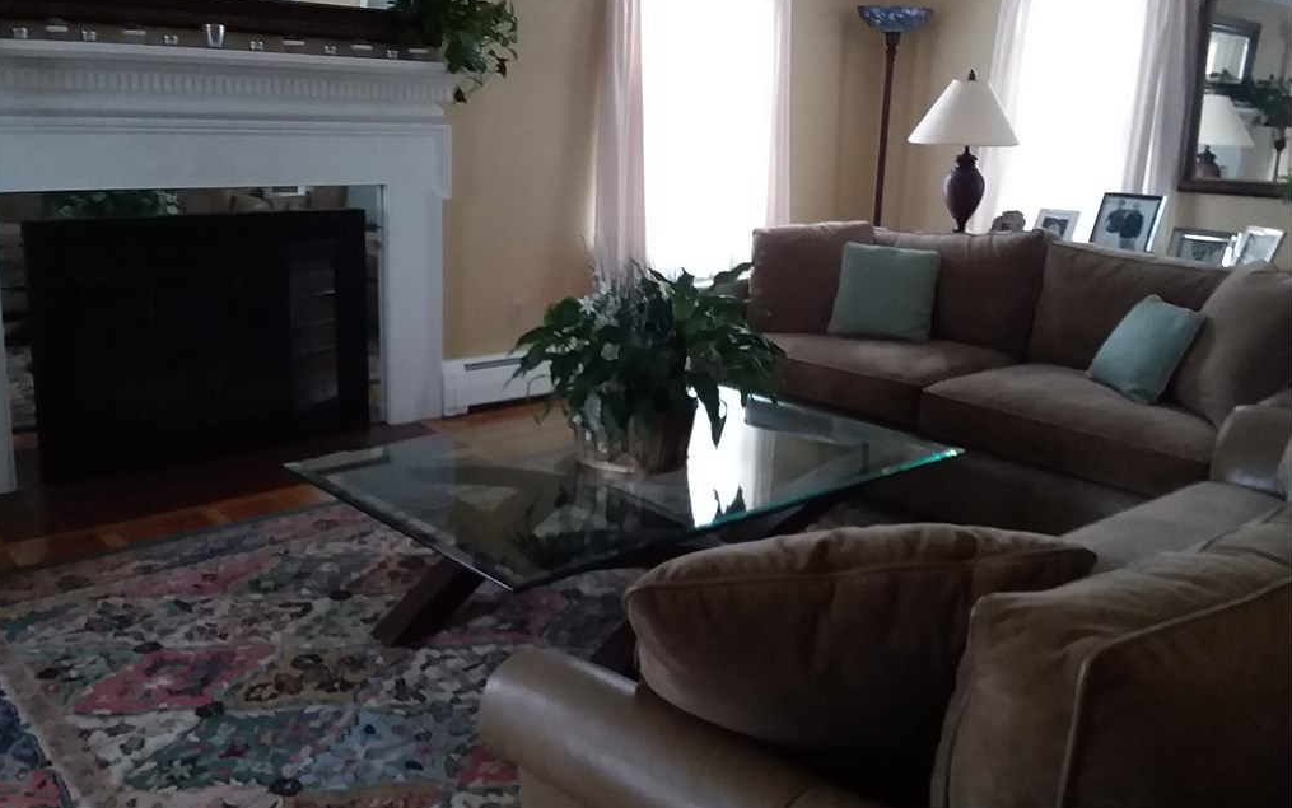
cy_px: 338
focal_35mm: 31
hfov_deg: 61.2
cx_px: 645
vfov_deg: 40.5
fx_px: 1092
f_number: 1.9
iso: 250
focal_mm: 2.47
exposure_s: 1/17
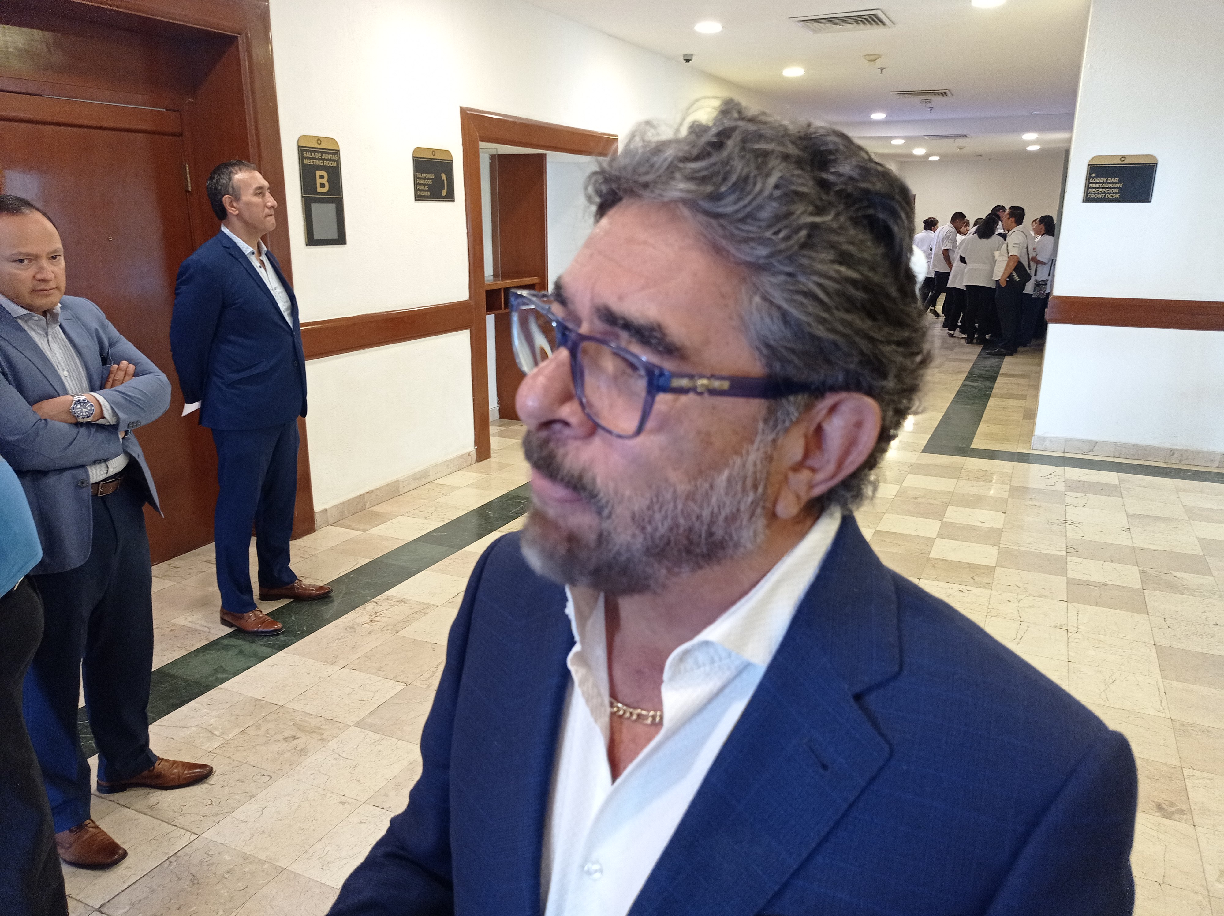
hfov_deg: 63.5
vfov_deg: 49.7
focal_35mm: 28
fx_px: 989
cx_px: 612
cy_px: 458
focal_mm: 4.7
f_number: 1.79
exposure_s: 1/30
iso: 278
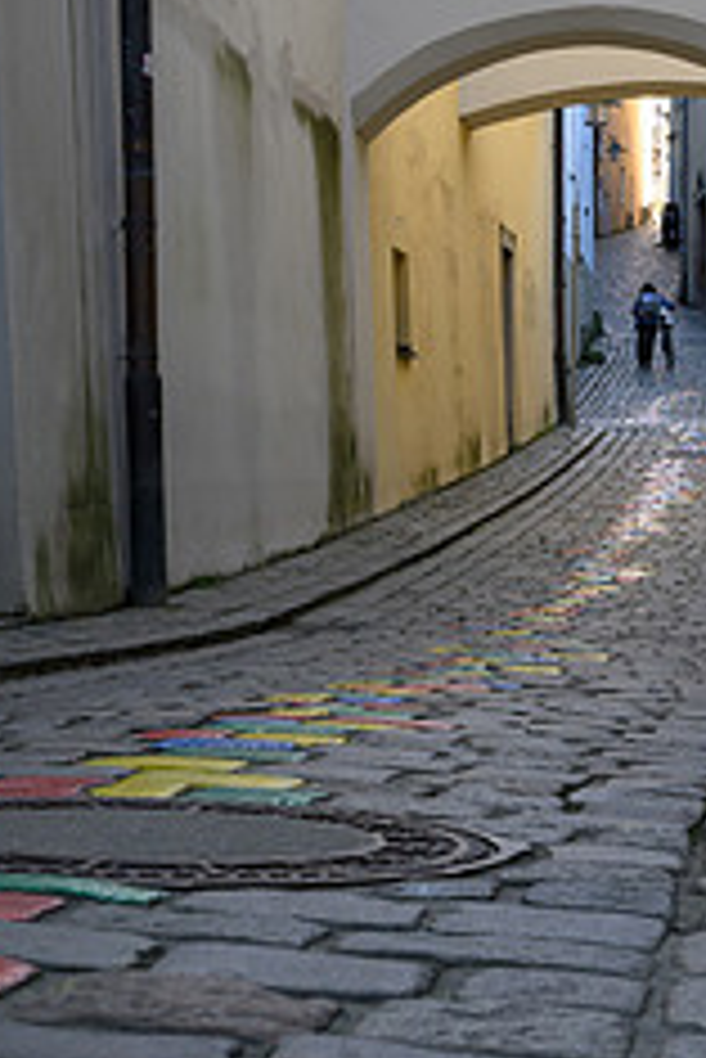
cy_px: 401
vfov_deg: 23.6
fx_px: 2526
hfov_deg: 15.7
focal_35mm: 86
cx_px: 643
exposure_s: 1/200
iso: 1100
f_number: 8
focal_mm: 30
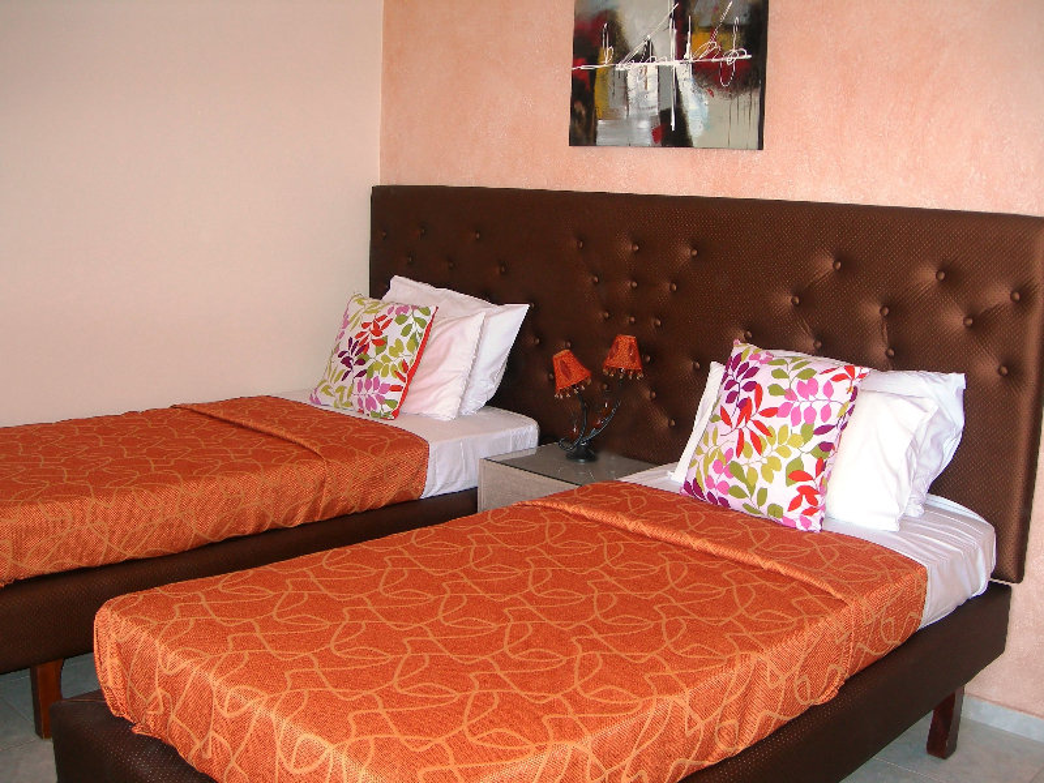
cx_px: 522
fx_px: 1146
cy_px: 392
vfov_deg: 37.7
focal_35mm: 38
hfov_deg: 49.0
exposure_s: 1/60.1
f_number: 2.8
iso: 67
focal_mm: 7.8
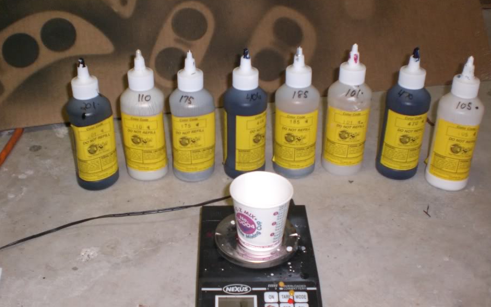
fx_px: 575
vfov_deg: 29.8
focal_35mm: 43
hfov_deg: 46.2
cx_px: 235
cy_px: 137
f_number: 3.1
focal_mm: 6.3
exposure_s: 1/60
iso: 200
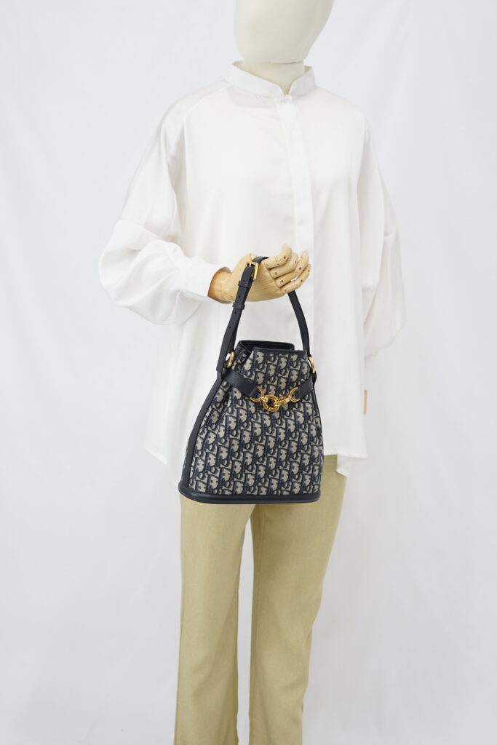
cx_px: 248
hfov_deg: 27.0
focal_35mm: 50
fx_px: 1035
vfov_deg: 39.6
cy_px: 372
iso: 640
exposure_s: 1/6
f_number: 6.3
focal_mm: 50
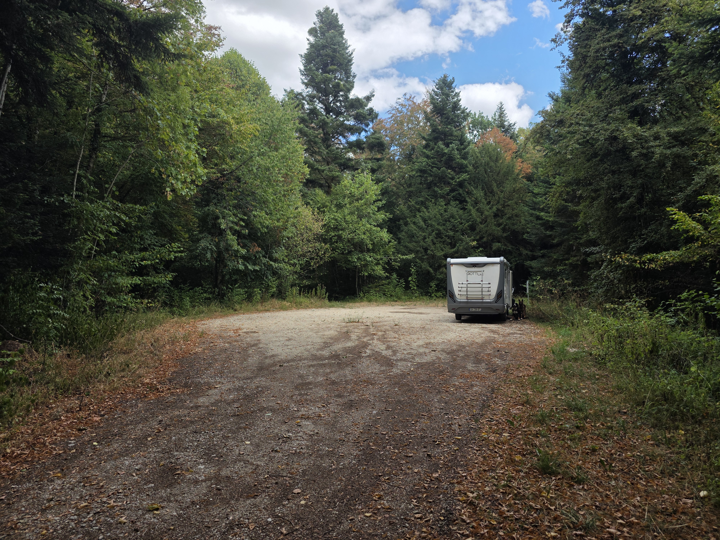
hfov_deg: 73.9
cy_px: 270
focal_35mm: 23
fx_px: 478
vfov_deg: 58.9
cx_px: 360
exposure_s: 1/2797
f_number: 1.7
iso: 80
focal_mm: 6.3
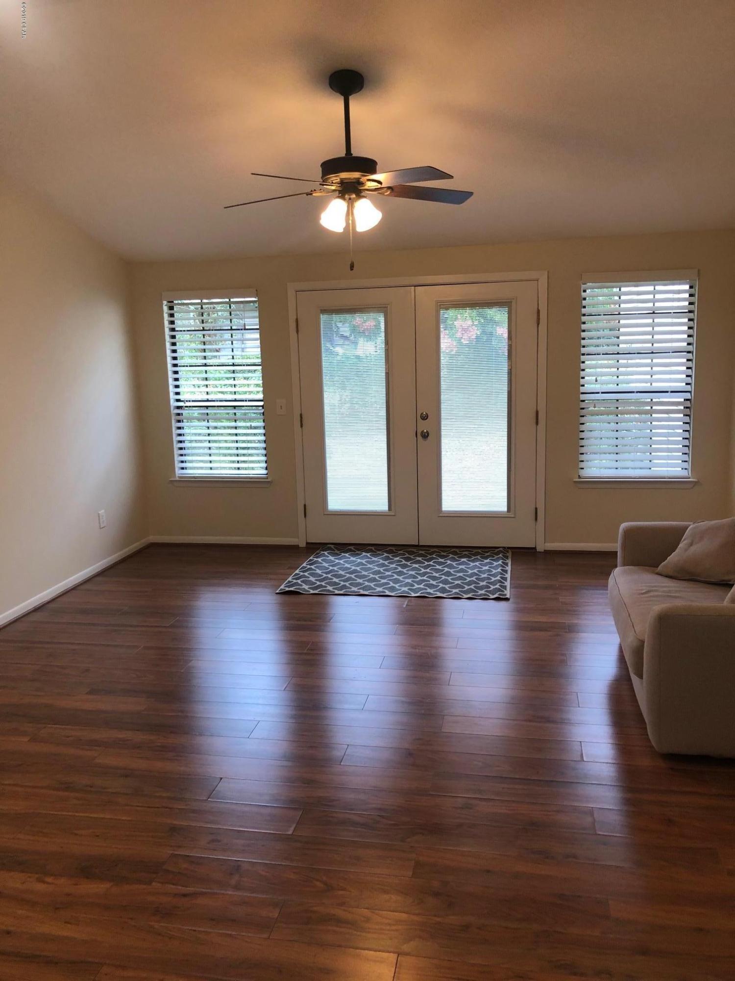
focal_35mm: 28
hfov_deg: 49.7
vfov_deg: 63.4
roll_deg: +1.9
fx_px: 793
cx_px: 368
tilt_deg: -9.1
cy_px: 490
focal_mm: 3.99
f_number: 1.8
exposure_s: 1/30
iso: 32
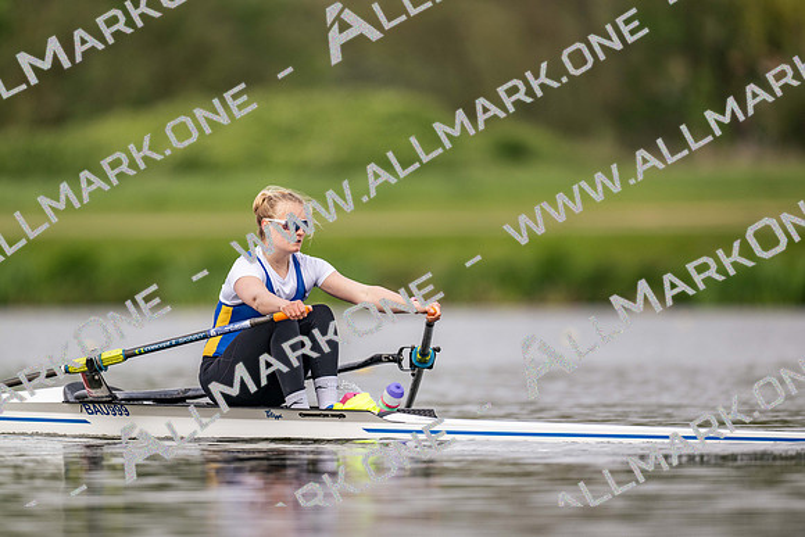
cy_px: 268
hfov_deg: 3.4
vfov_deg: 2.3
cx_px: 402
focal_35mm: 600
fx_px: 13419
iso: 640
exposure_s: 1/2500
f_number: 4
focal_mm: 600
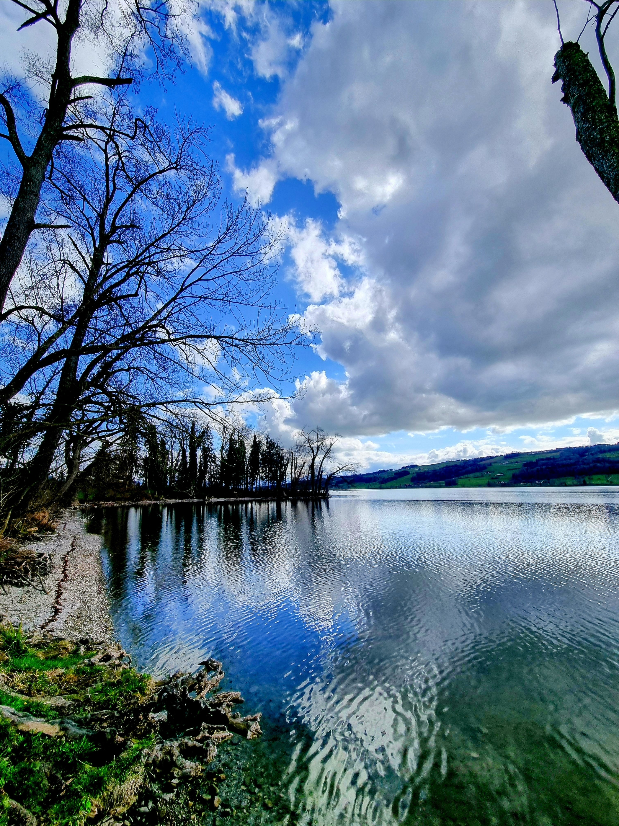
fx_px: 310
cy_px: 413
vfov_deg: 106.2
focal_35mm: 13
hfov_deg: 89.9
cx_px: 310
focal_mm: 2.2
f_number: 2.2
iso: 50
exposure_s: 1/2500
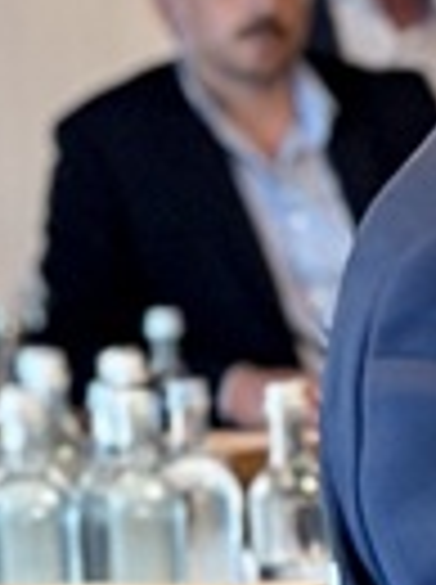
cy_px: 909
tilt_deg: -7.0
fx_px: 6807
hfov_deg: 3.5
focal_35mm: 404
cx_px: 1596
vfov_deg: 4.9
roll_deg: +1.5
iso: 160
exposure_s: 1/35
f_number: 1.6
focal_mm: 5.96
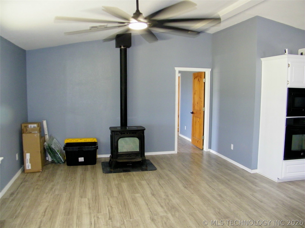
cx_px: 152
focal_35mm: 28
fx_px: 247
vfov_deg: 49.7
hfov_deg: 63.4
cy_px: 114
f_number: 3.5
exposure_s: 1/30
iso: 200
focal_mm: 5
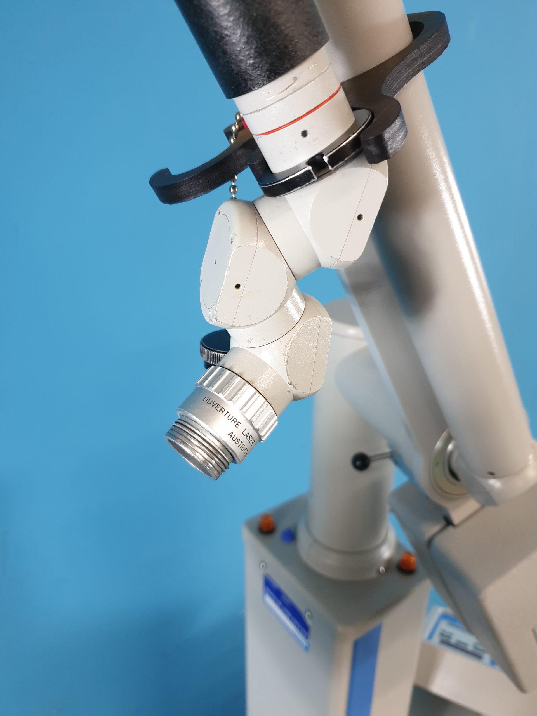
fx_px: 538
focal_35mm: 26
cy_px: 358
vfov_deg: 67.3
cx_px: 268
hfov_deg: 53.1
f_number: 1.5
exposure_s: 1/50
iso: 250
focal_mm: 4.3
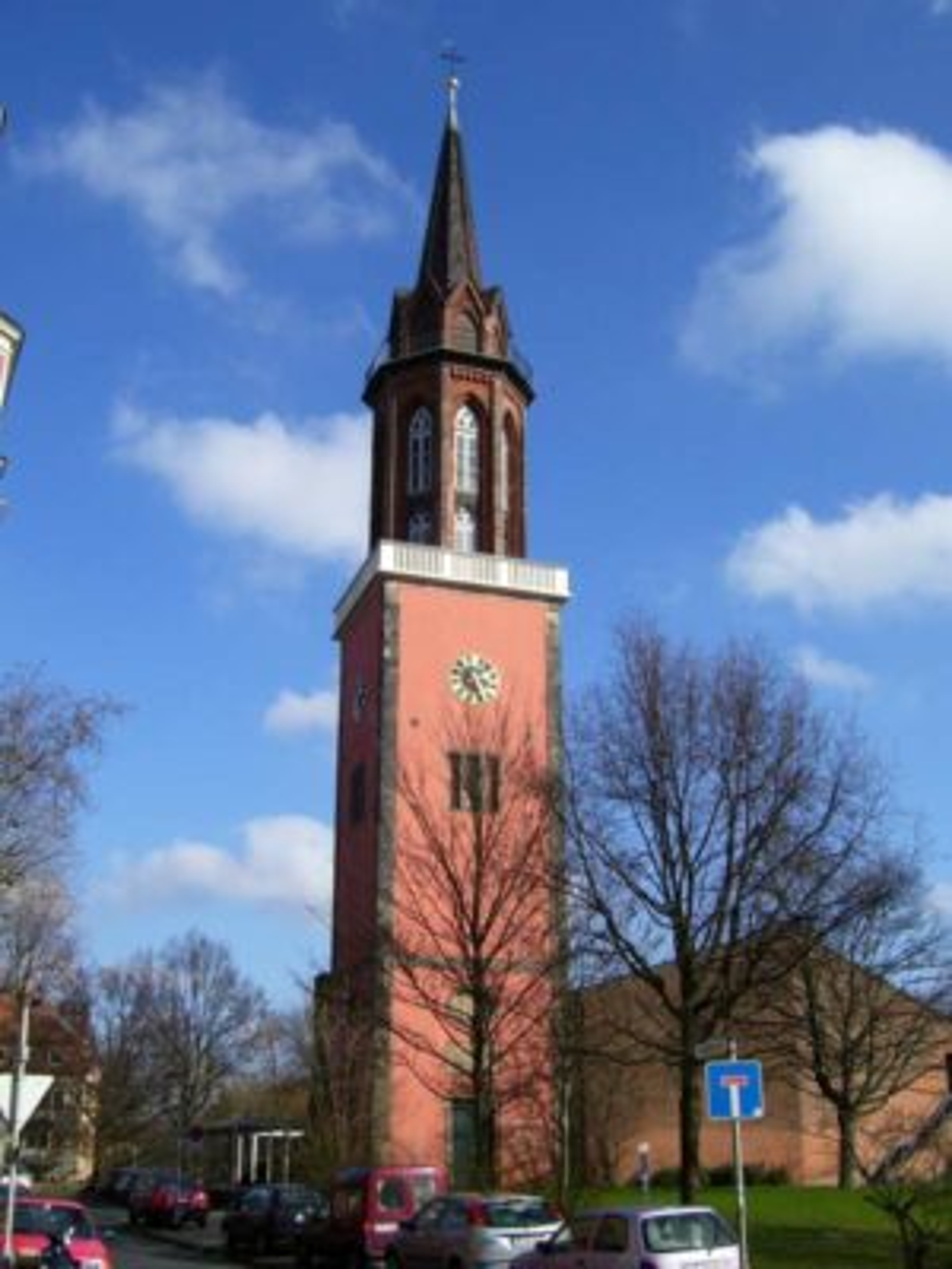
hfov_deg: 38.7
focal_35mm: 37
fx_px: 1357
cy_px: 634
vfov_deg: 50.1
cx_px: 476
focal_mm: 6
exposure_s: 1/500
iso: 80
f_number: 4.8
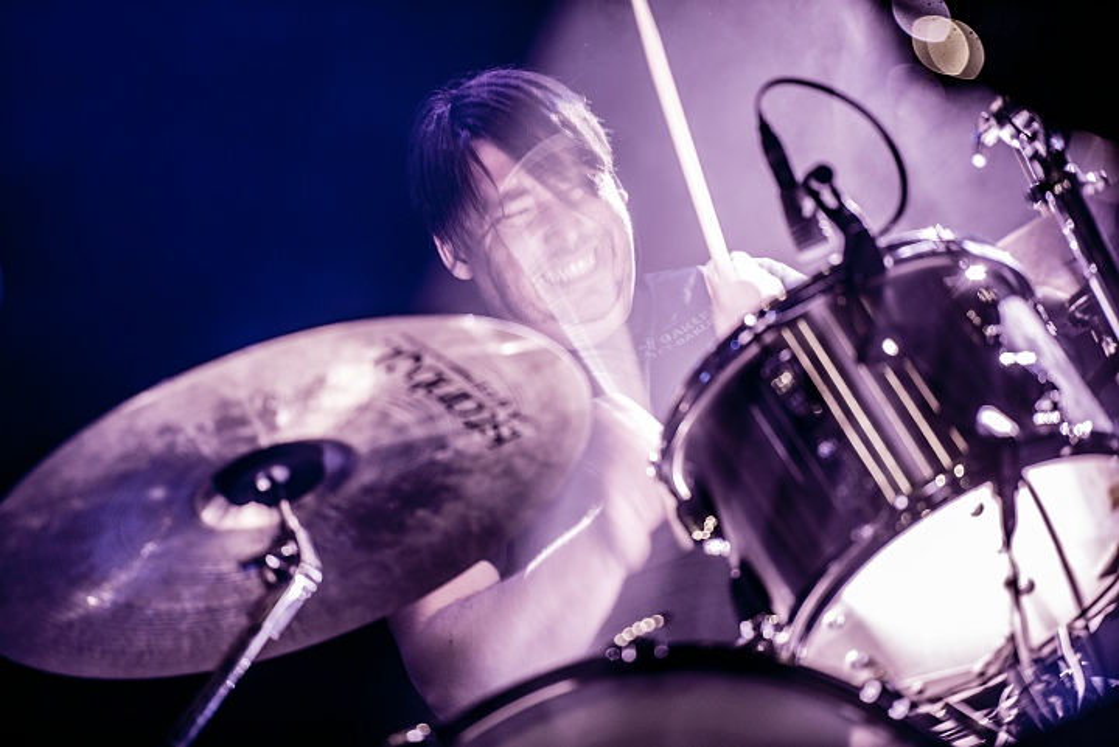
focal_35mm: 200
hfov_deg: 10.3
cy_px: 374
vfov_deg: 6.9
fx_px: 6220
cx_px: 560
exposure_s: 1/80
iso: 1000
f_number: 2.8
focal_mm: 200
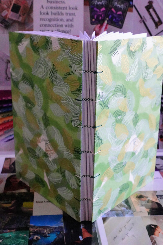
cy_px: 122
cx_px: 87
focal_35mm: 51
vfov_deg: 38.9
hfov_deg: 26.5
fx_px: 346
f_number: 5.6
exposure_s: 1/250
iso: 3200
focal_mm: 17.37
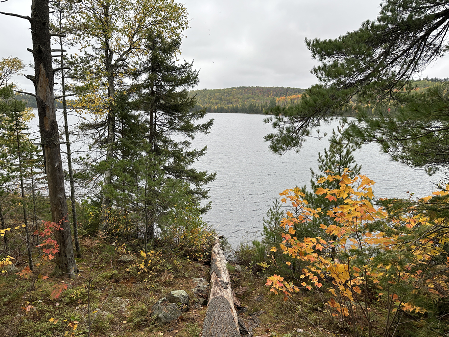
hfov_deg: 71.6
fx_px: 311
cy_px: 168
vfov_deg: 56.8
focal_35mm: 24
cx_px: 224
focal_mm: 6.86
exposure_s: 1/630
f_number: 1.78
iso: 80
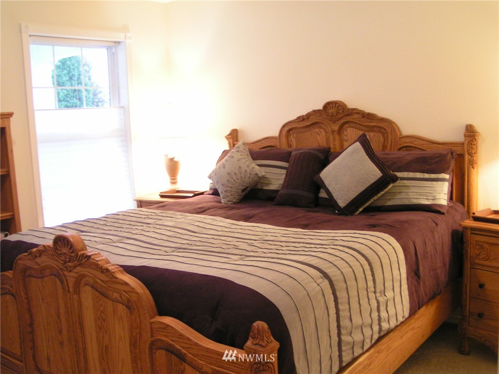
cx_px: 250
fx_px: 548
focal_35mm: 38
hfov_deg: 49.0
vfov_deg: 37.7
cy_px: 187
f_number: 2.8
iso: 200
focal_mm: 5.8
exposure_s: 1/13
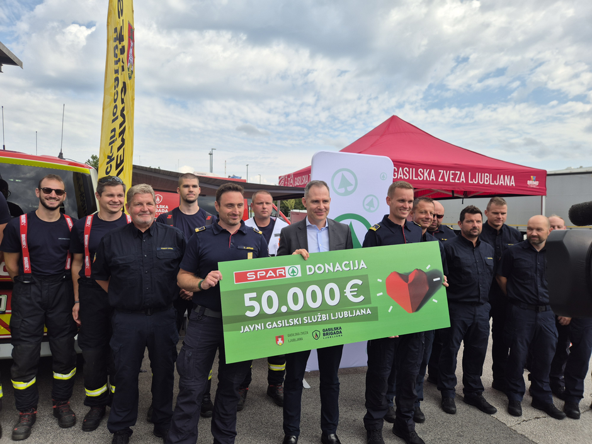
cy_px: 222
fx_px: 393
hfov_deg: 73.9
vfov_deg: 58.9
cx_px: 296
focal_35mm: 23
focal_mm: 5.4
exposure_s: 1/1148
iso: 25
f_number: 1.8
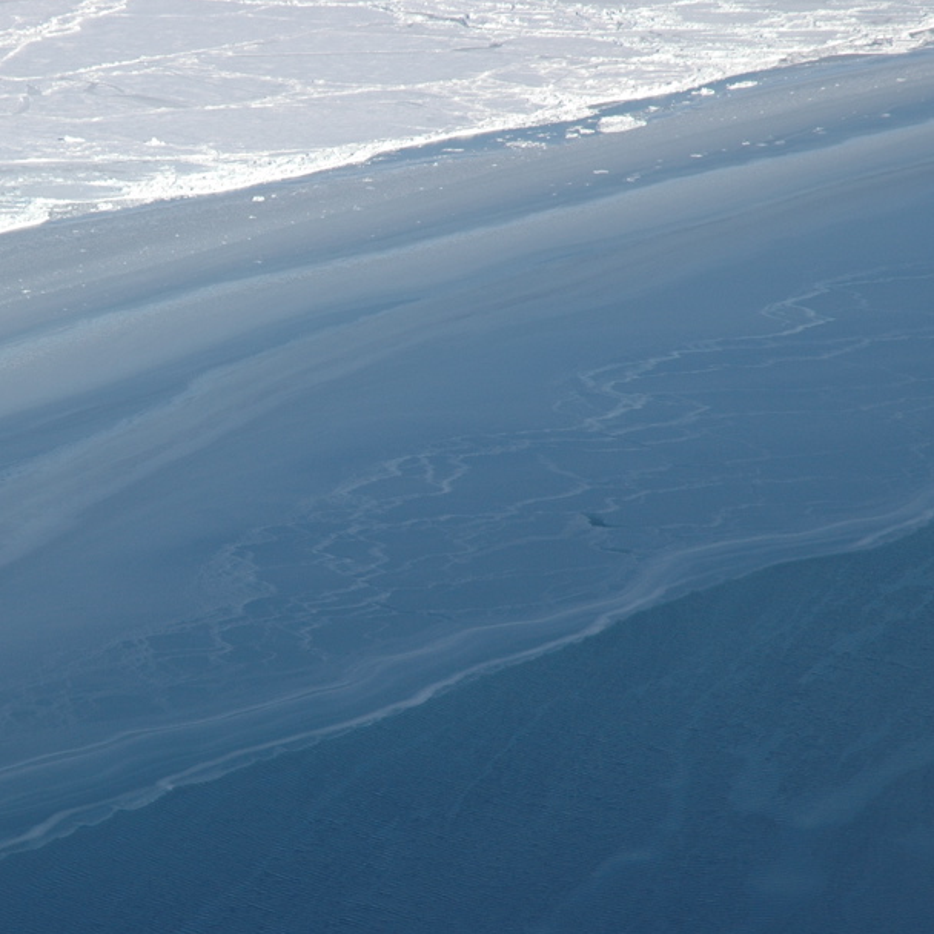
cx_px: 159
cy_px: 499
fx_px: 4579
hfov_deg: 11.6
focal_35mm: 150
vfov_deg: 11.6
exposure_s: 1/320
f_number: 9
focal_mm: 70
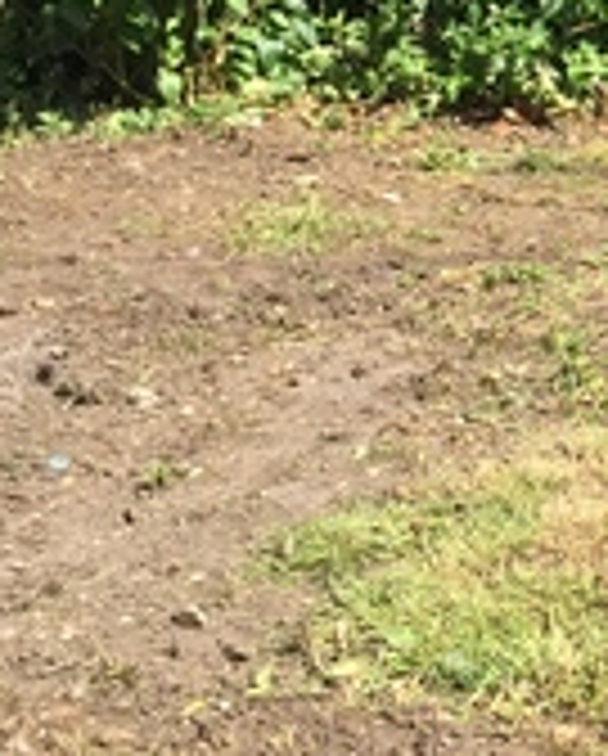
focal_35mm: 101
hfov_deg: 13.1
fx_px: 2266
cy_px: 234
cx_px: 1230
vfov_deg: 18.9
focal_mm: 4.15
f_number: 2.2
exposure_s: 1/1068
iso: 32
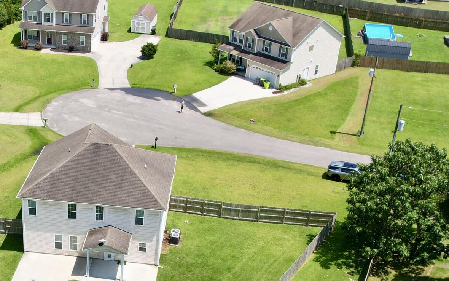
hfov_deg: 33.7
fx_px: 698
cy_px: 261
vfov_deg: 22.1
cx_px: 42
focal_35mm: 57
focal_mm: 8.38
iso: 100
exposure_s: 1/180
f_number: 2.8
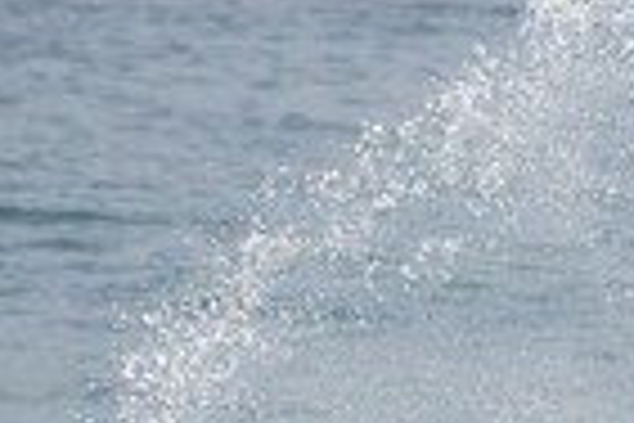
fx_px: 34709
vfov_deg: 0.7
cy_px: 542
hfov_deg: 1.0
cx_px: 935
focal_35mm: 1971
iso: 500
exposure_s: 1/1600
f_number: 5.6
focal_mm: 320
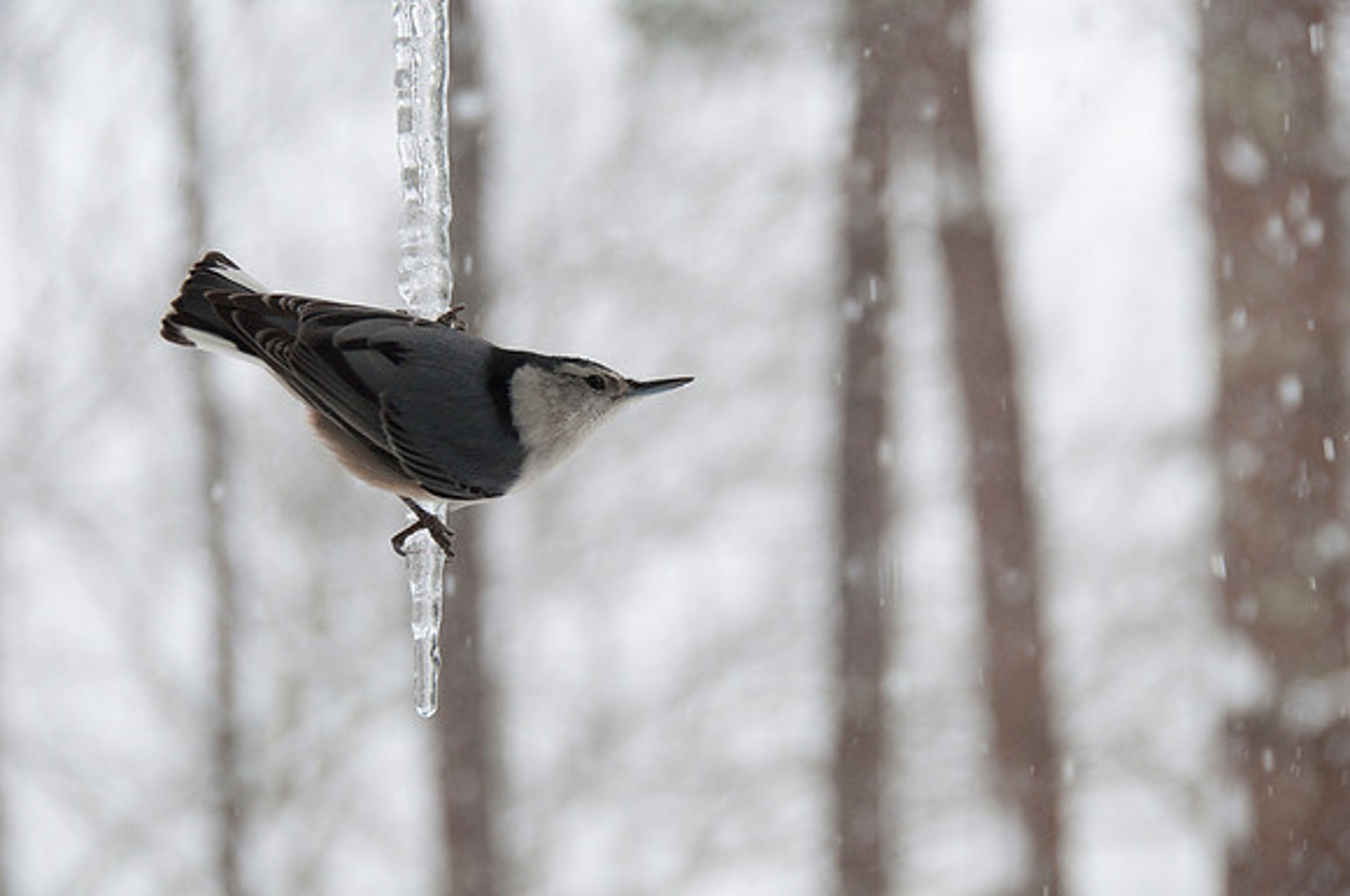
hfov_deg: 15.2
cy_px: 448
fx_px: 5055
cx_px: 675
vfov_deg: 10.1
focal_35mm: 135
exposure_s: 1/200
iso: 640
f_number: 7.1
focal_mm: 90
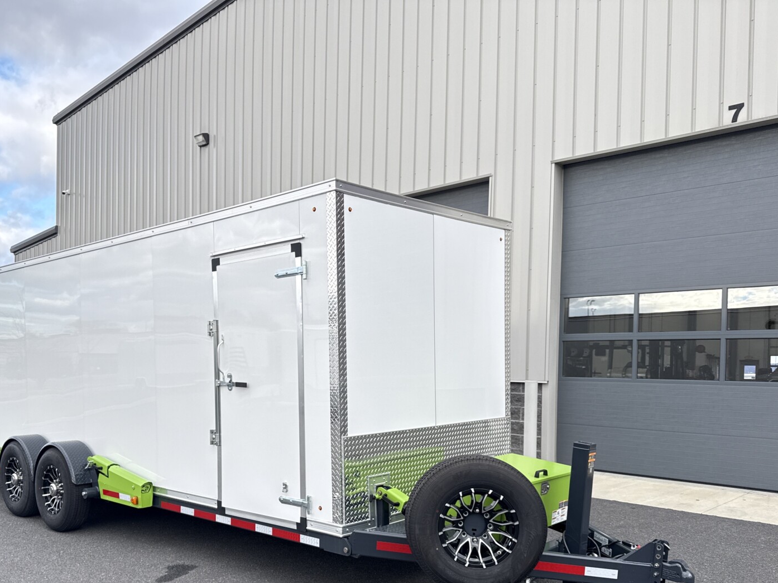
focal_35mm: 31
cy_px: 375
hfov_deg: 58.1
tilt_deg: -1.2
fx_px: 697
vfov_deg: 44.9
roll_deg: -0.9
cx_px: 331
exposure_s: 1/695
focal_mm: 6.76
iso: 100
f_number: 1.78
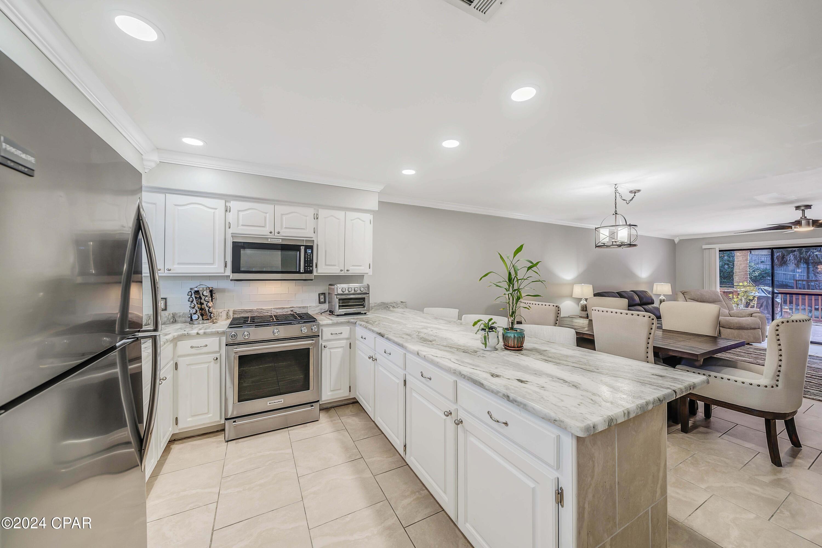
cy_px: 274
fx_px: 274
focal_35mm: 12
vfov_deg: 90.0
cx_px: 411
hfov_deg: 112.6
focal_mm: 12
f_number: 5.6
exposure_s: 1/6
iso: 100
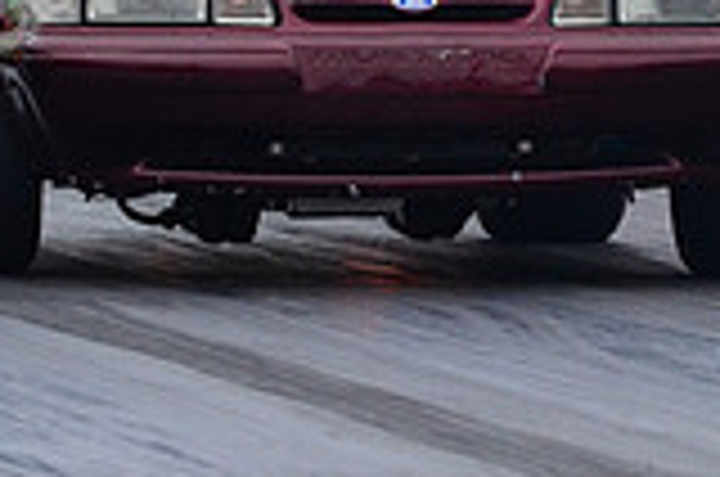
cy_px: -274
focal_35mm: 682
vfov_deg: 2.0
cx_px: 464
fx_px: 13609
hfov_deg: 3.0
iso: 1000
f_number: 8
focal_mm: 125
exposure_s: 1/1000
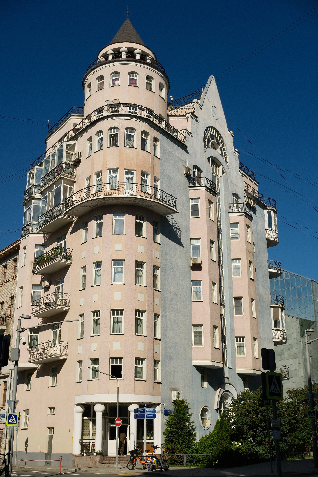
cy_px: 238
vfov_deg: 47.4
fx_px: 543
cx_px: 159
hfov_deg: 32.6
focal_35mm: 41
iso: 640
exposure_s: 1/2700
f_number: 8
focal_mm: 27
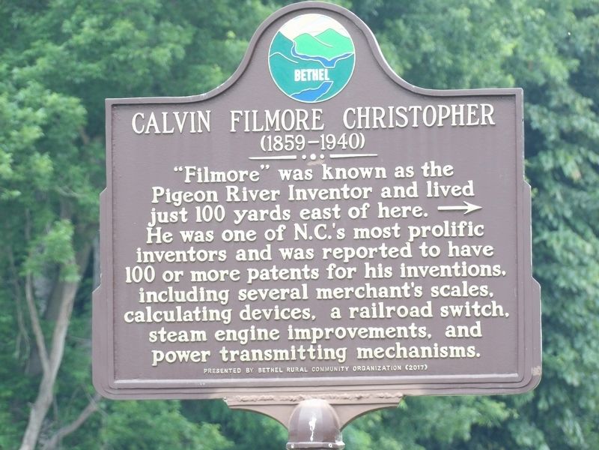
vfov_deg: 4.1
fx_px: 6281
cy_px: 225
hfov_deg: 5.5
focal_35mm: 363
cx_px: 300
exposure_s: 1/50
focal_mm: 65.2
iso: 204
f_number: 4.2
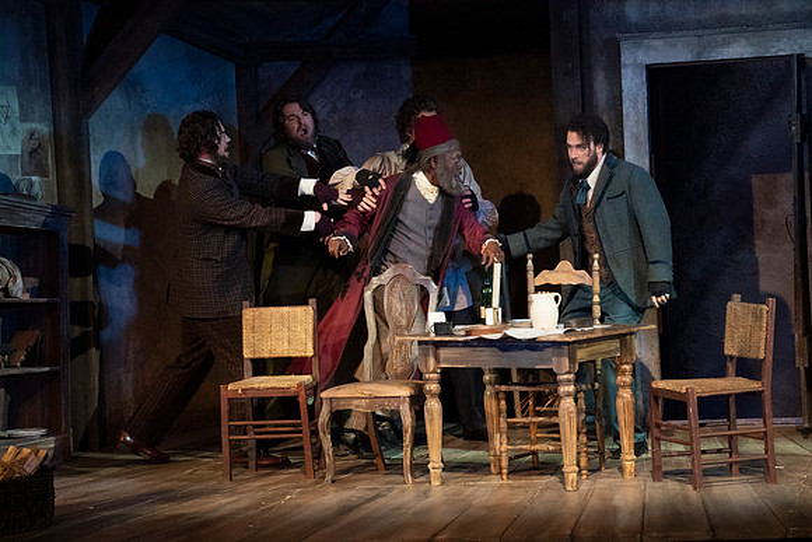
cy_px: 271
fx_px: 4444
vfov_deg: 7.0
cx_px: 406
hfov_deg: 10.4
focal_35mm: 197
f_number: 11
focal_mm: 197
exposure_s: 1/320
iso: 16000
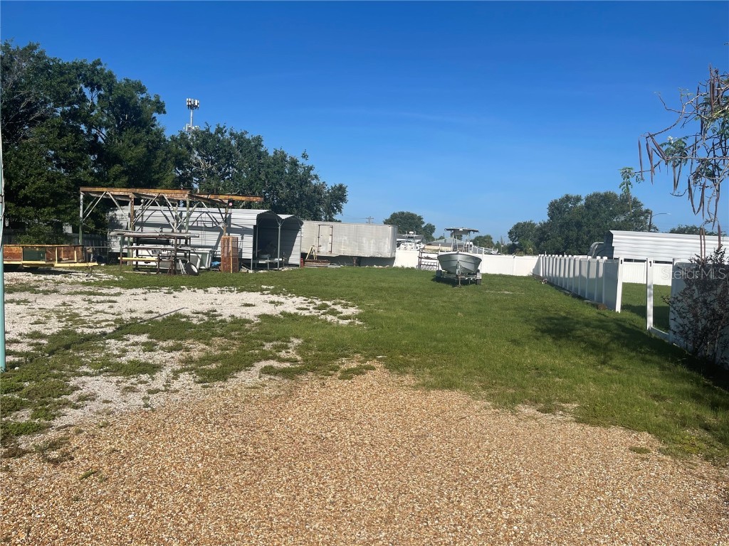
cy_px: 273
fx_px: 526
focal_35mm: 25
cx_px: 364
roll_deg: -3.6
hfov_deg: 69.4
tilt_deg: -2.7
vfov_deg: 54.9
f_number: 1.6
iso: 32
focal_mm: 5.1
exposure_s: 1/5128
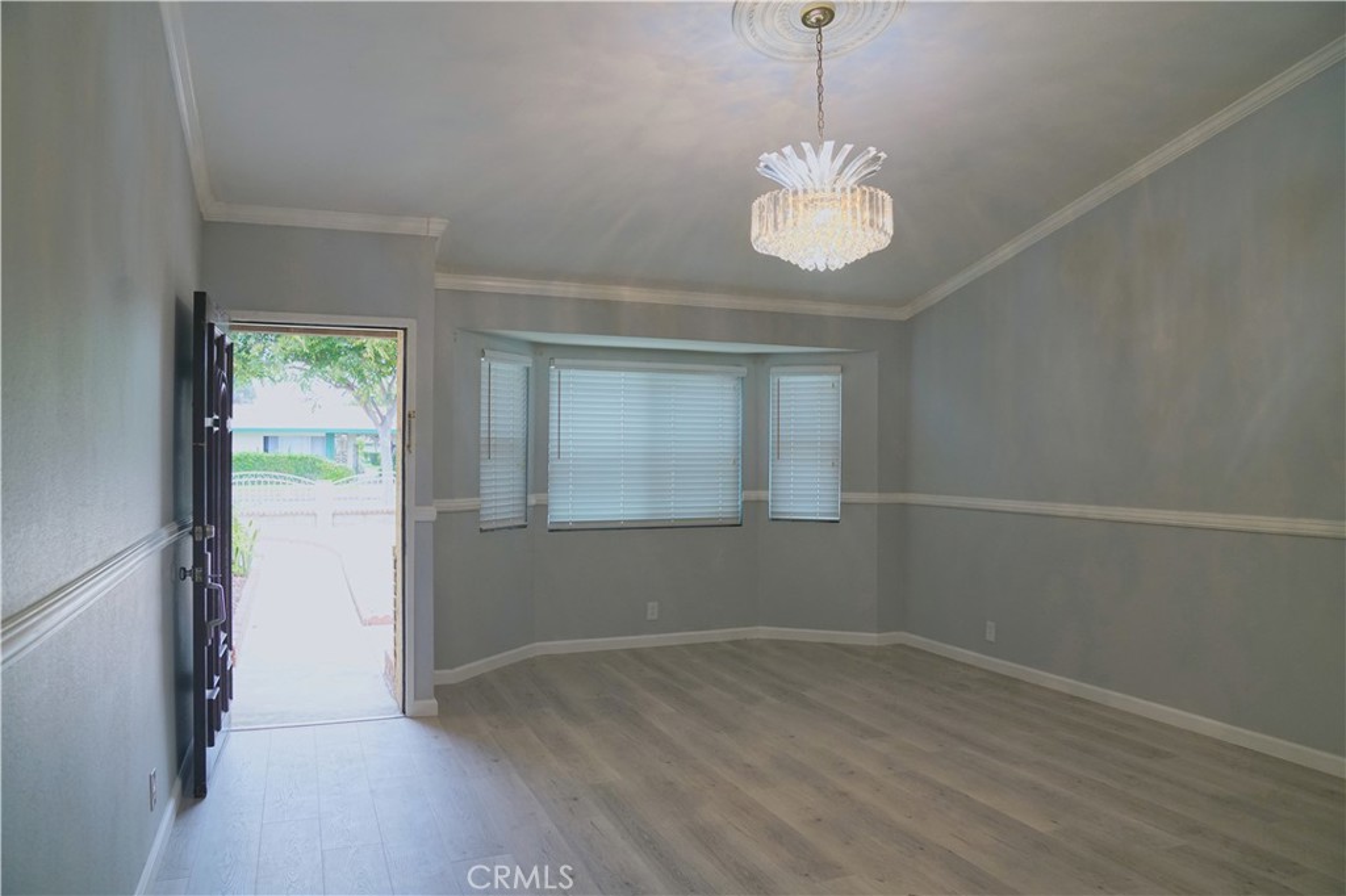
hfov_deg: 73.8
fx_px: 897
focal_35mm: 24
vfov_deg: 53.1
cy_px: 448
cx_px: 673
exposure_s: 1/160
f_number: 4
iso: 1000
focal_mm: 24
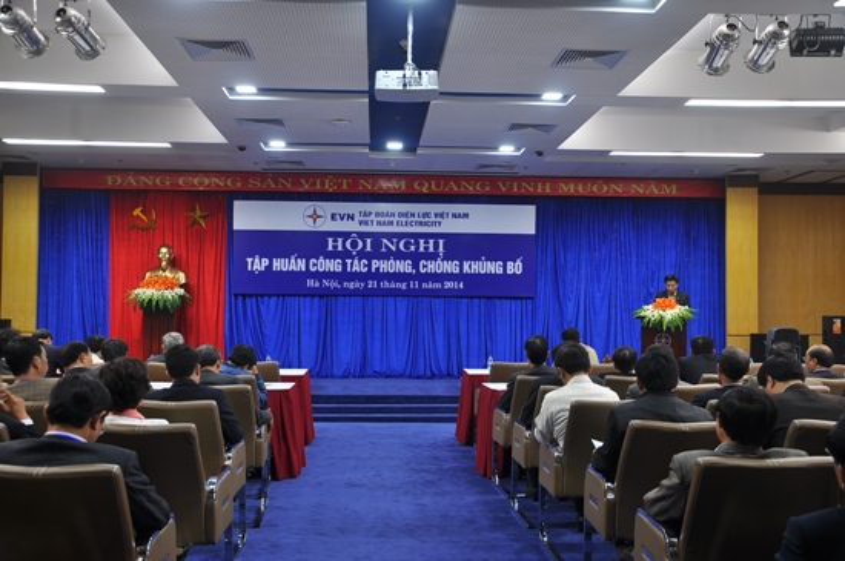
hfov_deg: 51.3
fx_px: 879
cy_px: 280
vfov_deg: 35.4
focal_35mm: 38
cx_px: 422
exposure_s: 1/10
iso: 250
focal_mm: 25
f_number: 4
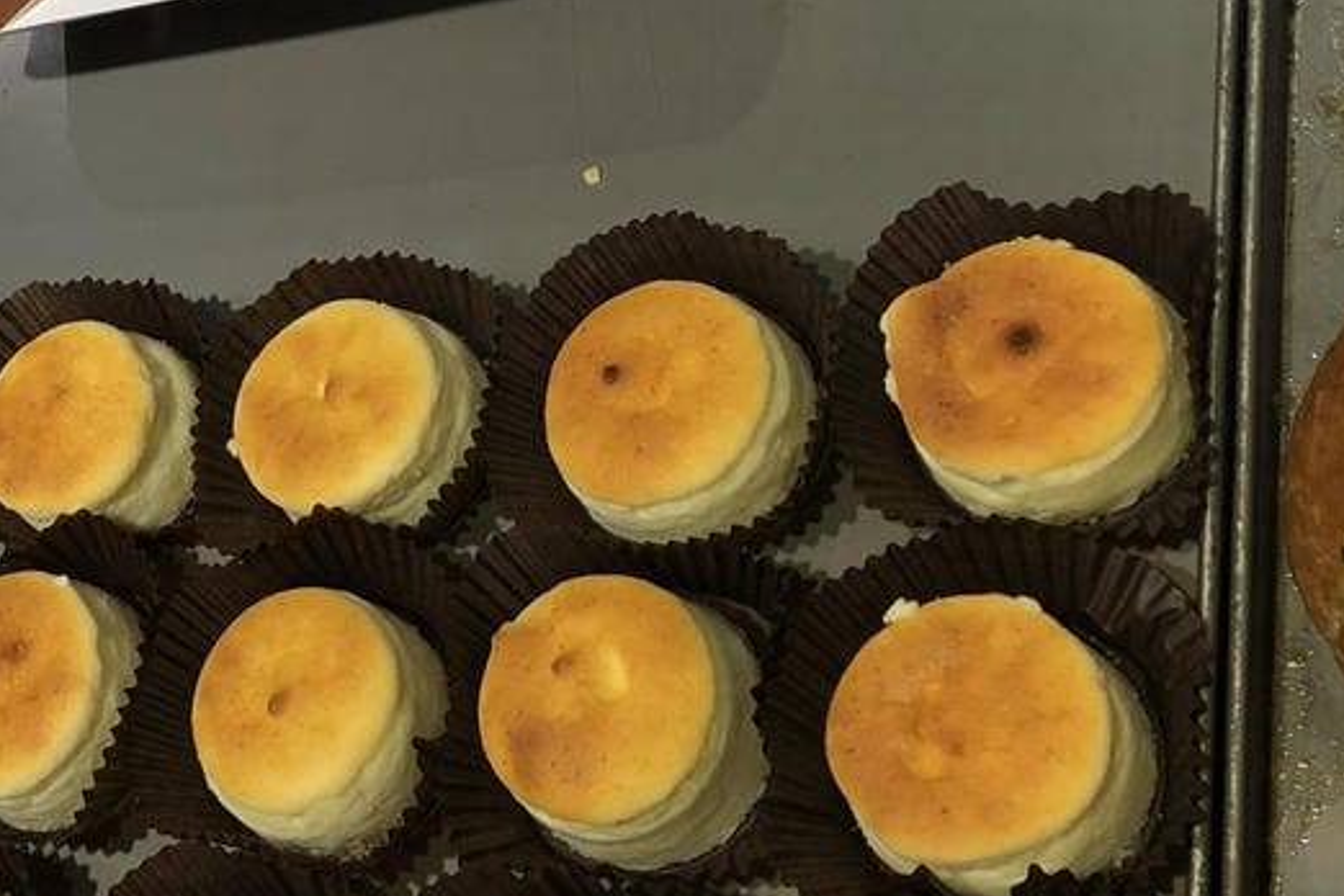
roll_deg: +42.5
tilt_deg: -44.4
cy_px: 201
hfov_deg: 29.2
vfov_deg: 20.1
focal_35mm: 67
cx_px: 221
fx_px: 2501
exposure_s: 1/30
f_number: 1.8
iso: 25
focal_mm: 3.99
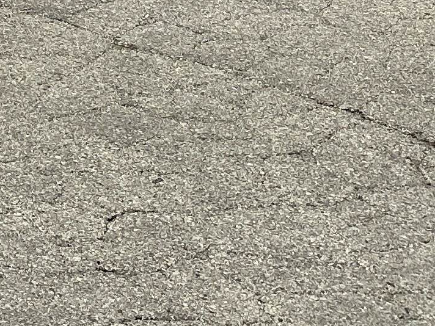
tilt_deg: -4.2
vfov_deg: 9.6
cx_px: -375
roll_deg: +1.0
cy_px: -468
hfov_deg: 13.0
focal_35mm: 136
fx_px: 1709
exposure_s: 1/12048
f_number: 1.78
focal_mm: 6.86
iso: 80
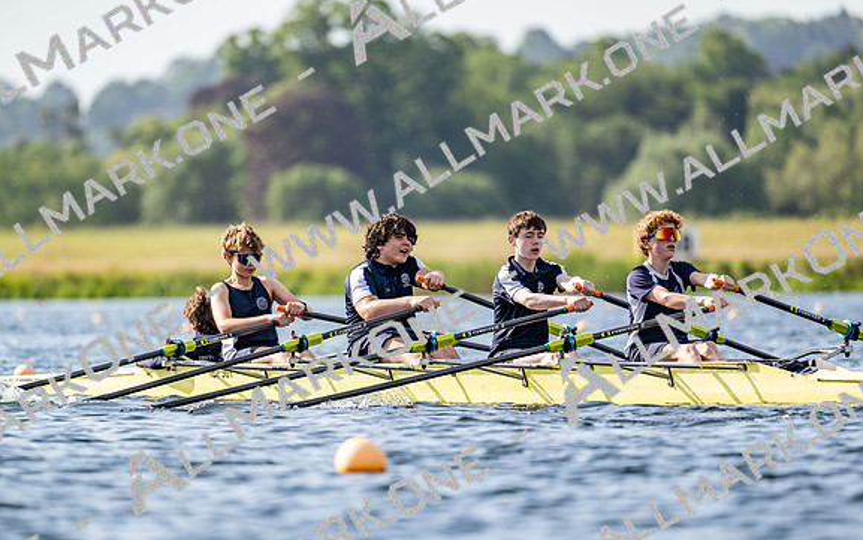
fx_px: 9646
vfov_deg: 3.2
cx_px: 432
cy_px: 285
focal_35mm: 410
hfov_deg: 5.1
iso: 450
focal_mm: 400
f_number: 4.5
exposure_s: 1/2500
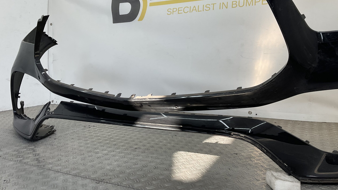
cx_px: 168
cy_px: 87
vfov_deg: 36.7
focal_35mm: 32
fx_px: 287
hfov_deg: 61.0
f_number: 1.8
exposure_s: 1/193
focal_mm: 3
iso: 16
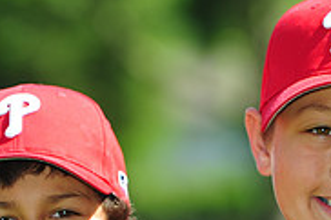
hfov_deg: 3.2
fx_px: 5842
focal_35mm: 636
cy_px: 260
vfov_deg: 2.2
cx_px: 229
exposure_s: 1/400
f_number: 5.6
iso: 200
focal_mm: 200
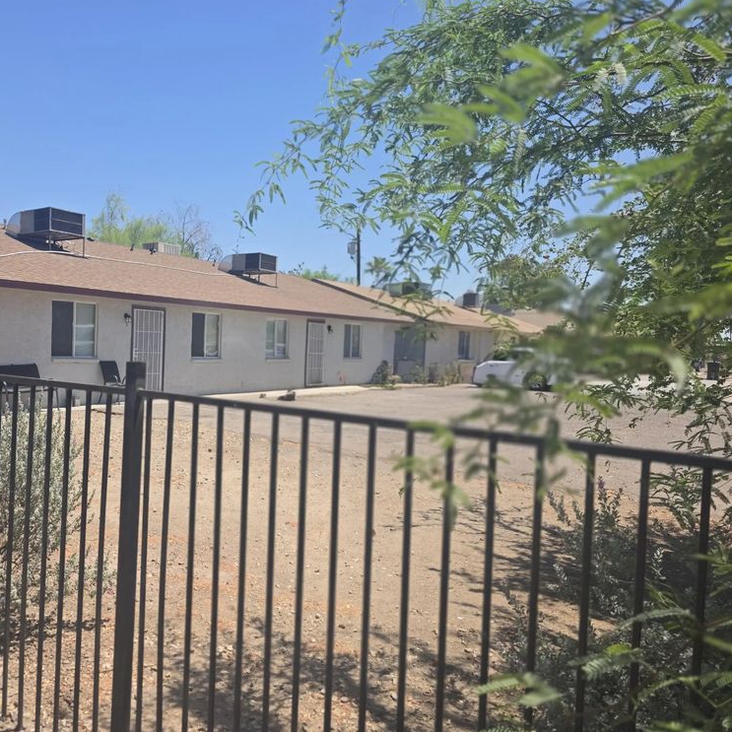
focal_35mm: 28
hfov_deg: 56.0
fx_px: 670
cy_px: 365
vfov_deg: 57.3
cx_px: 241
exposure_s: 1/5000
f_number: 1.7
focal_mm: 6.3
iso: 80
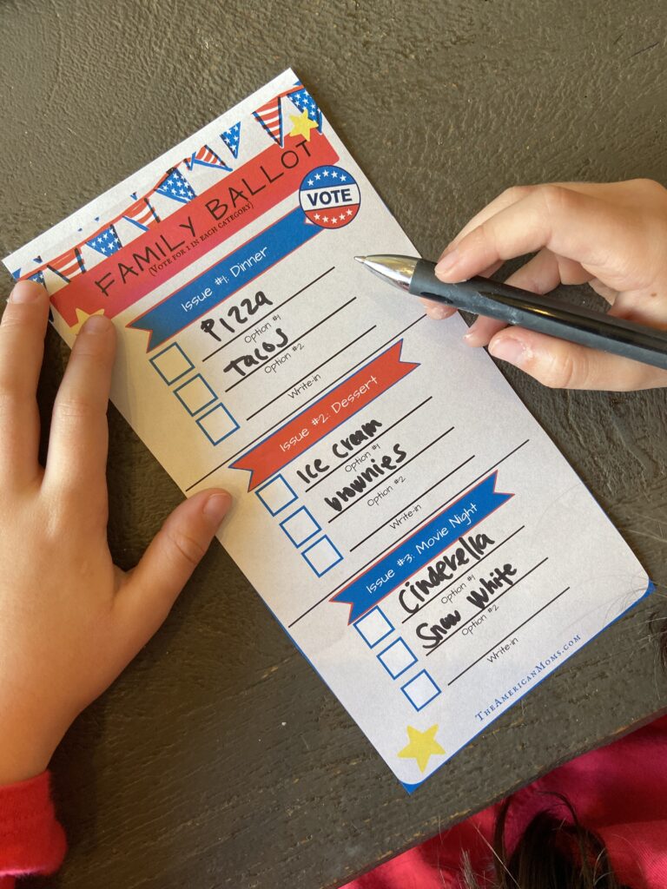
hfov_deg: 53.1
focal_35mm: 26
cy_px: 444
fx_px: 668
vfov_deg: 67.3
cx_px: 334
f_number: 1.8
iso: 100
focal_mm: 4.25
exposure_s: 1/60
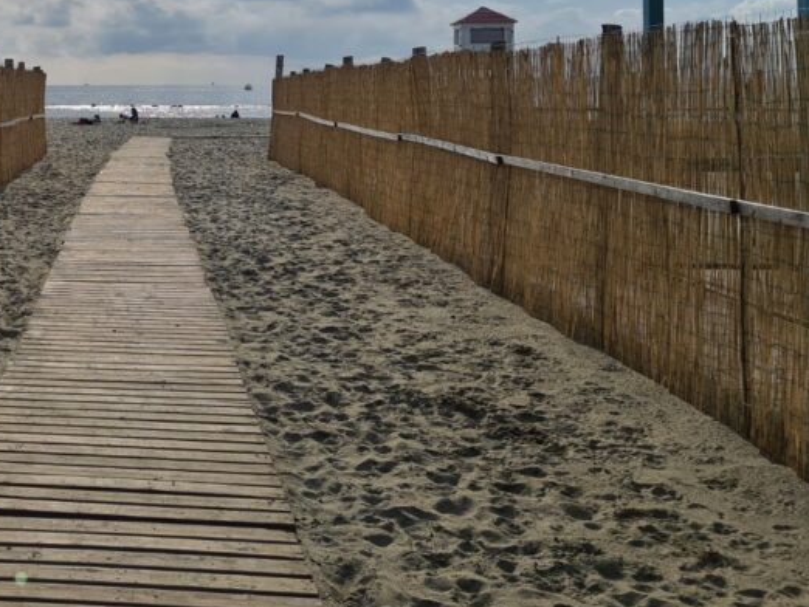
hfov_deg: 35.2
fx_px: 1192
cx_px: 77
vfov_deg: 27.4
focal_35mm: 51
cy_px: 45
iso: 50
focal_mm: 5.4
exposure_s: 1/8032
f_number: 1.8
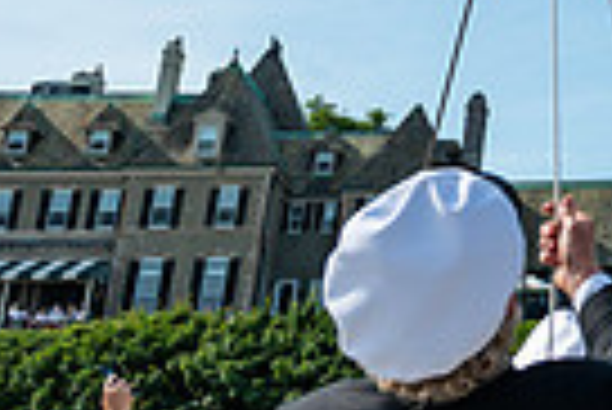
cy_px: -385
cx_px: 1089
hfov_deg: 16.7
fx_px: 1736
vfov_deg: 12.1
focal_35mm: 102
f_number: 4
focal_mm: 24
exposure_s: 1/5000
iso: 320
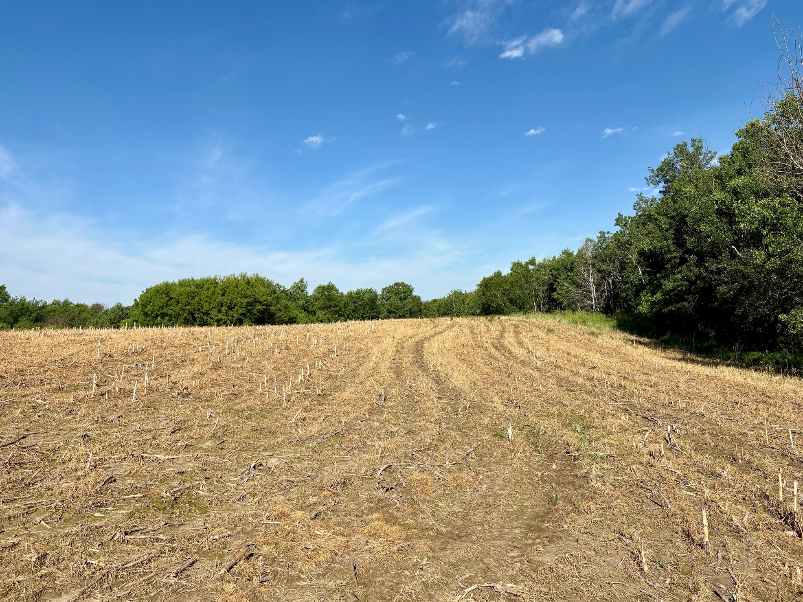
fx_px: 626
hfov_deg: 65.3
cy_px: 302
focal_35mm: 27
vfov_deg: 51.4
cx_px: 409
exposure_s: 1/4608
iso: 50
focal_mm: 5.96
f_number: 1.6
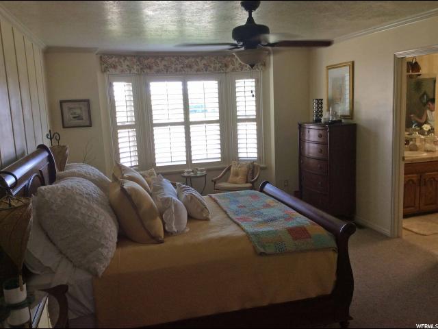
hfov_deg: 56.8
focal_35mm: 32
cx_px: 219
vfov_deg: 44.2
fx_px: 405
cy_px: 164
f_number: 2.4
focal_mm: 3.3
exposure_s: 1/24
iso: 32
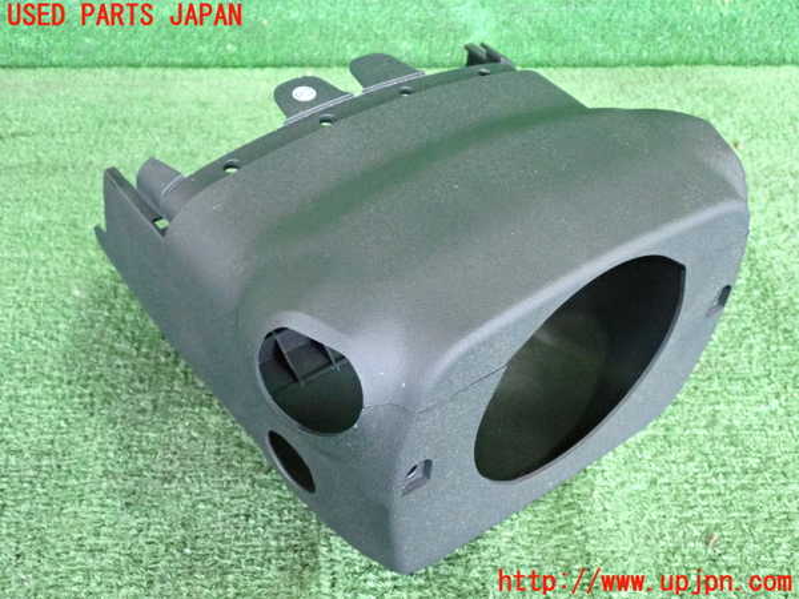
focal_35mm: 47
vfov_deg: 30.9
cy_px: 300
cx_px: 400
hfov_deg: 40.4
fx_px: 1085
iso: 3200
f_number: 3.1
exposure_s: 1/125
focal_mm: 8.4
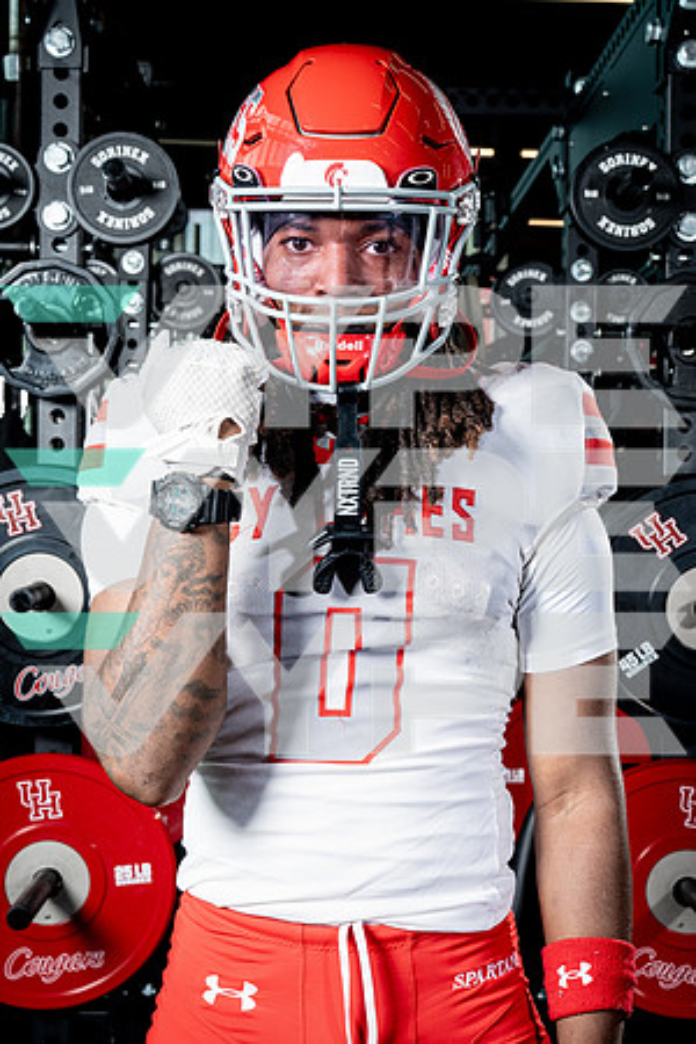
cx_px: 348
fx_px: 1508
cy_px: 522
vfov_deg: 38.2
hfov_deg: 26.0
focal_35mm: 52
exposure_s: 1/250
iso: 640
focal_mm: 52
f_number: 9
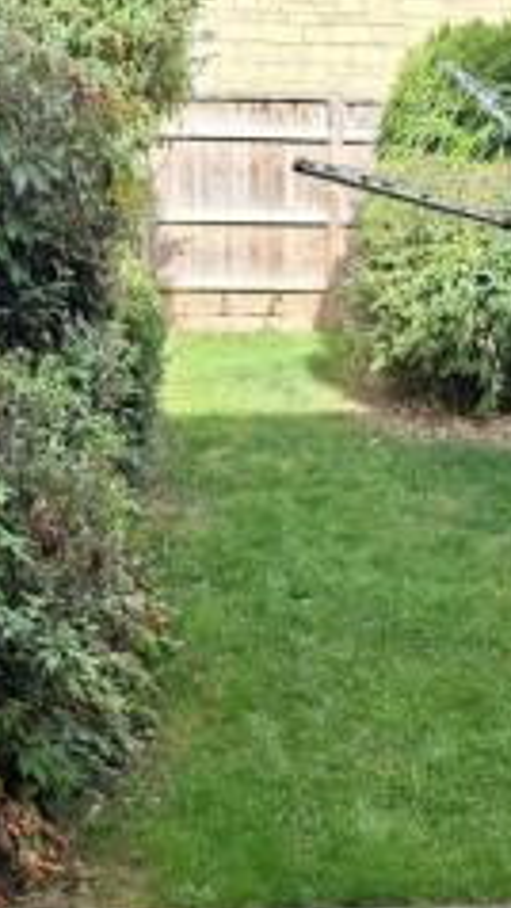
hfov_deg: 26.0
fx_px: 1107
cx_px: 267
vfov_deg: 42.2
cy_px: 753
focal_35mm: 46
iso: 50
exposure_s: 1/381
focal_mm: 5.54
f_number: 1.8
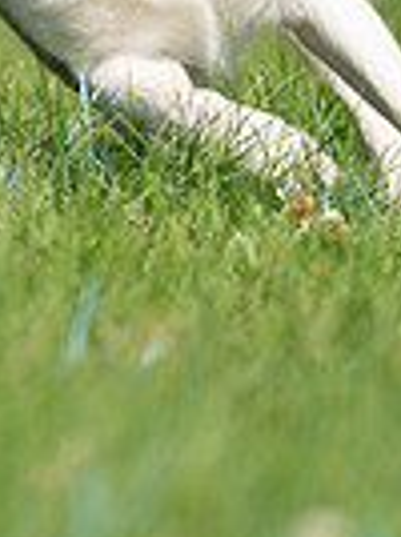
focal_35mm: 2502
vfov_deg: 0.8
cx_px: -160
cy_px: -166
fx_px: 38769
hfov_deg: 0.6
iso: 800
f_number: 6.3
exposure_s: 1/4000
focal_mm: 600
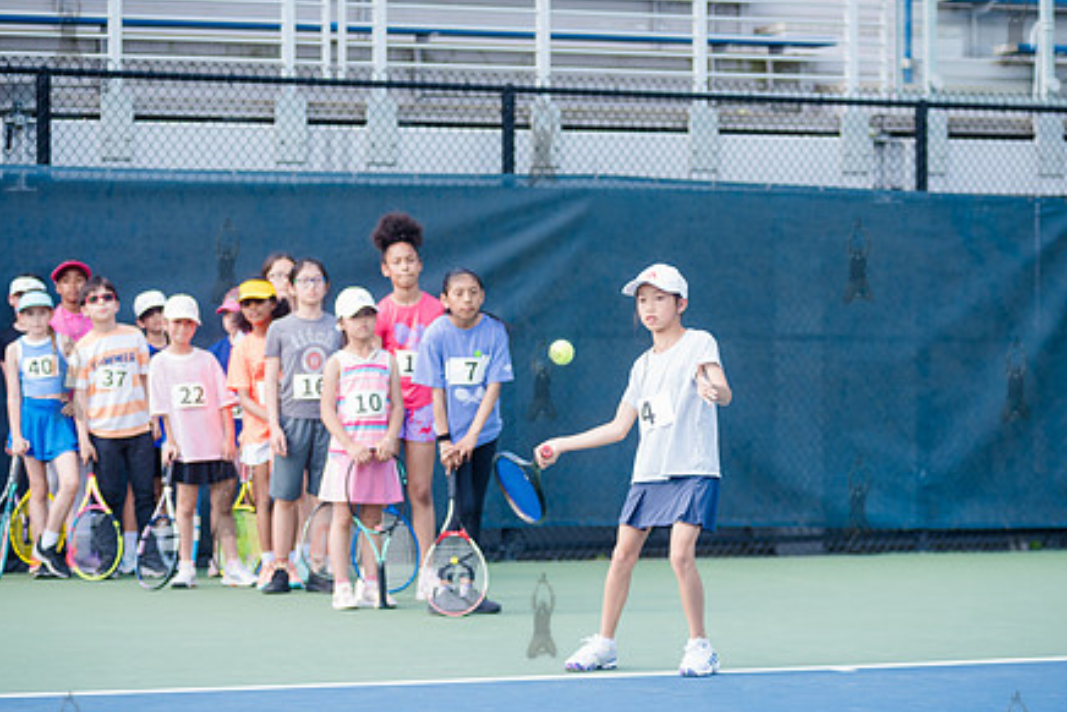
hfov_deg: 15.1
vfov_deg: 10.1
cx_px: 541
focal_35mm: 136
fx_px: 4032
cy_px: 378
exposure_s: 1/320
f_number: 3.5
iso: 200
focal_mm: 100
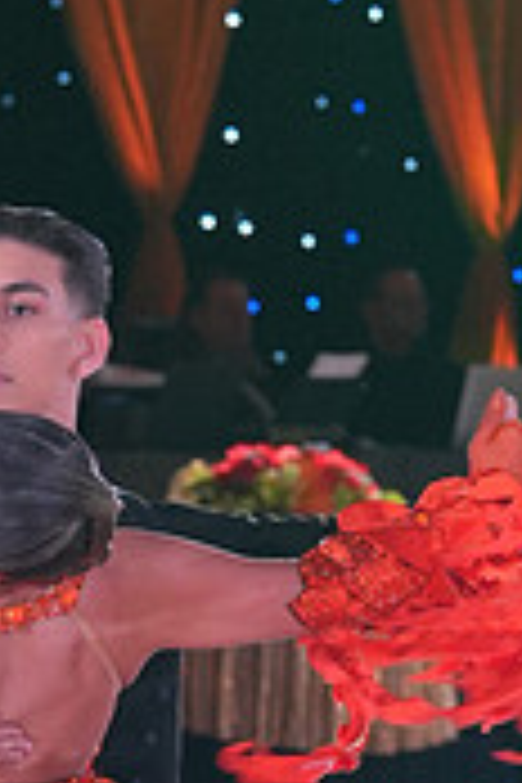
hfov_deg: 3.4
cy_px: 936
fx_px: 8678
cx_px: 218
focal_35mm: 399
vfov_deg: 5.1
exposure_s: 1/400
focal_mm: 80
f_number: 4
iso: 1250
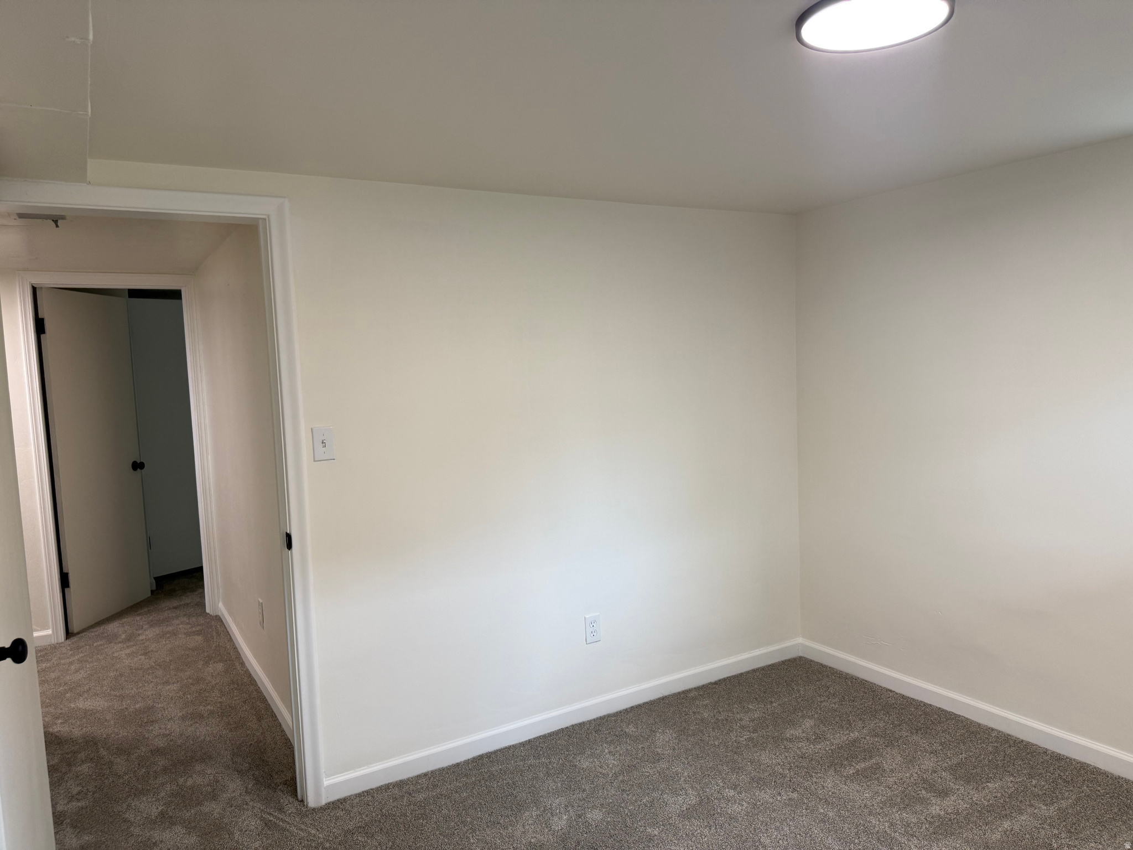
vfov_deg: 56.8
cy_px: 425
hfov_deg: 71.6
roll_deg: +1.7
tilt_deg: -4.7
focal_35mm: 24
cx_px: 566
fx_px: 786
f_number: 1.78
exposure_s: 1/120
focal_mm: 6.76
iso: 125
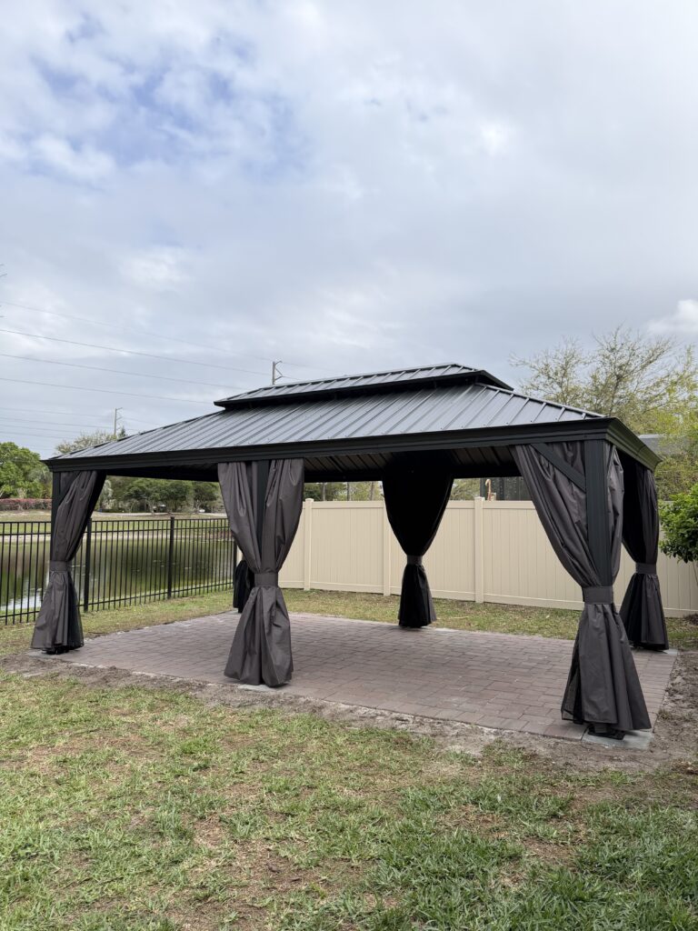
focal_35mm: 24
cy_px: 466
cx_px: 349
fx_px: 645
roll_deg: -1.0
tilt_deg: +3.5
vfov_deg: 71.6
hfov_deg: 56.8
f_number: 1.78
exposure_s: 1/1361
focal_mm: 6.76
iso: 100
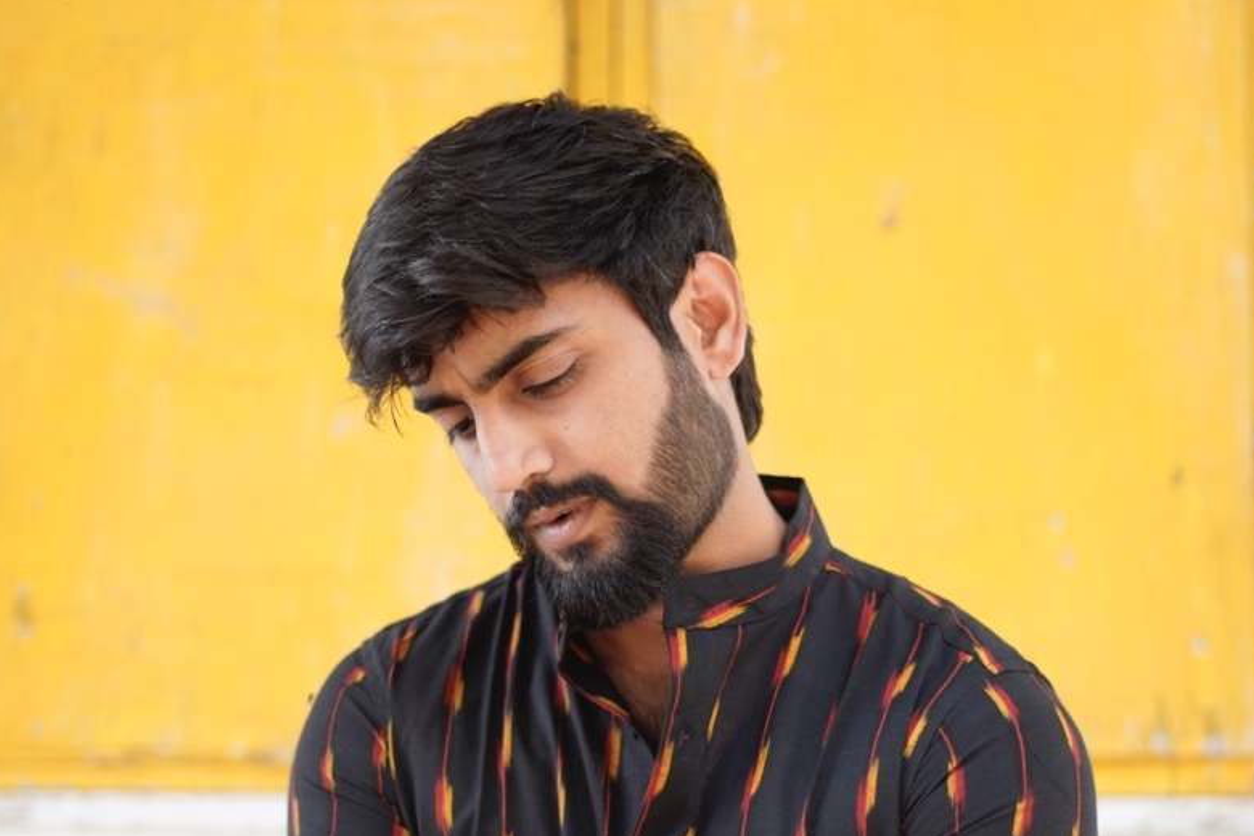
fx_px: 2856
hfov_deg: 24.8
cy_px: 655
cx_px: 609
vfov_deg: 16.5
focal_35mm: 82
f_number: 1.8
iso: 400
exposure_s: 1/125
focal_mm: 50
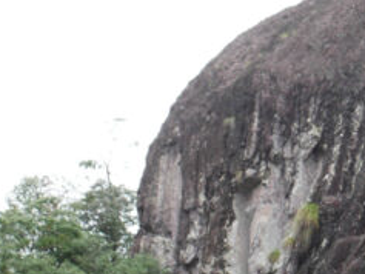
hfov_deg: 12.6
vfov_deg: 10.5
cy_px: 358
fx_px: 1456
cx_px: 716
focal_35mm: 138
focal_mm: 16
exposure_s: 1/200
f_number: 5.6
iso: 200
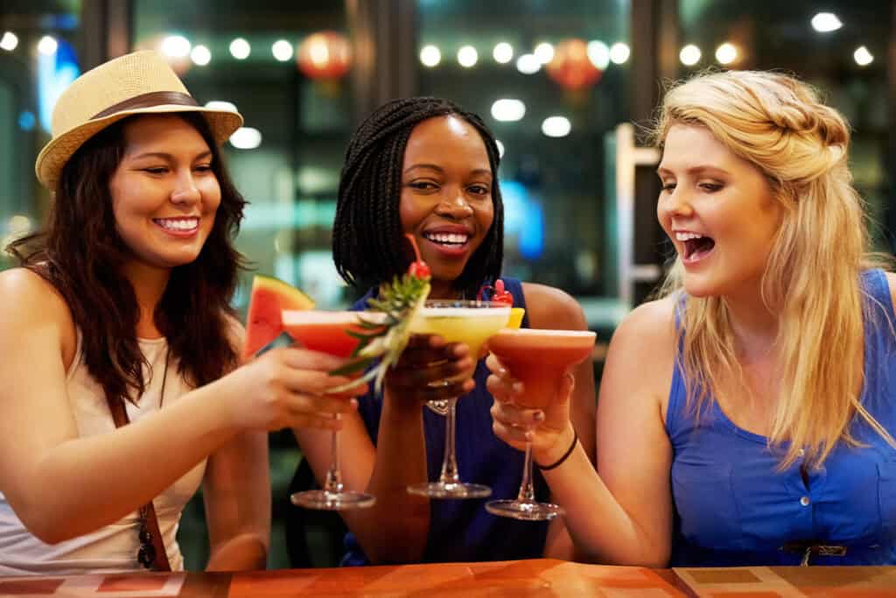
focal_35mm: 50
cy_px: 299
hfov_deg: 39.6
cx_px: 448
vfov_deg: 27.0
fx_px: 1245
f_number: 1.8
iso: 800
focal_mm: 50
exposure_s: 1/100
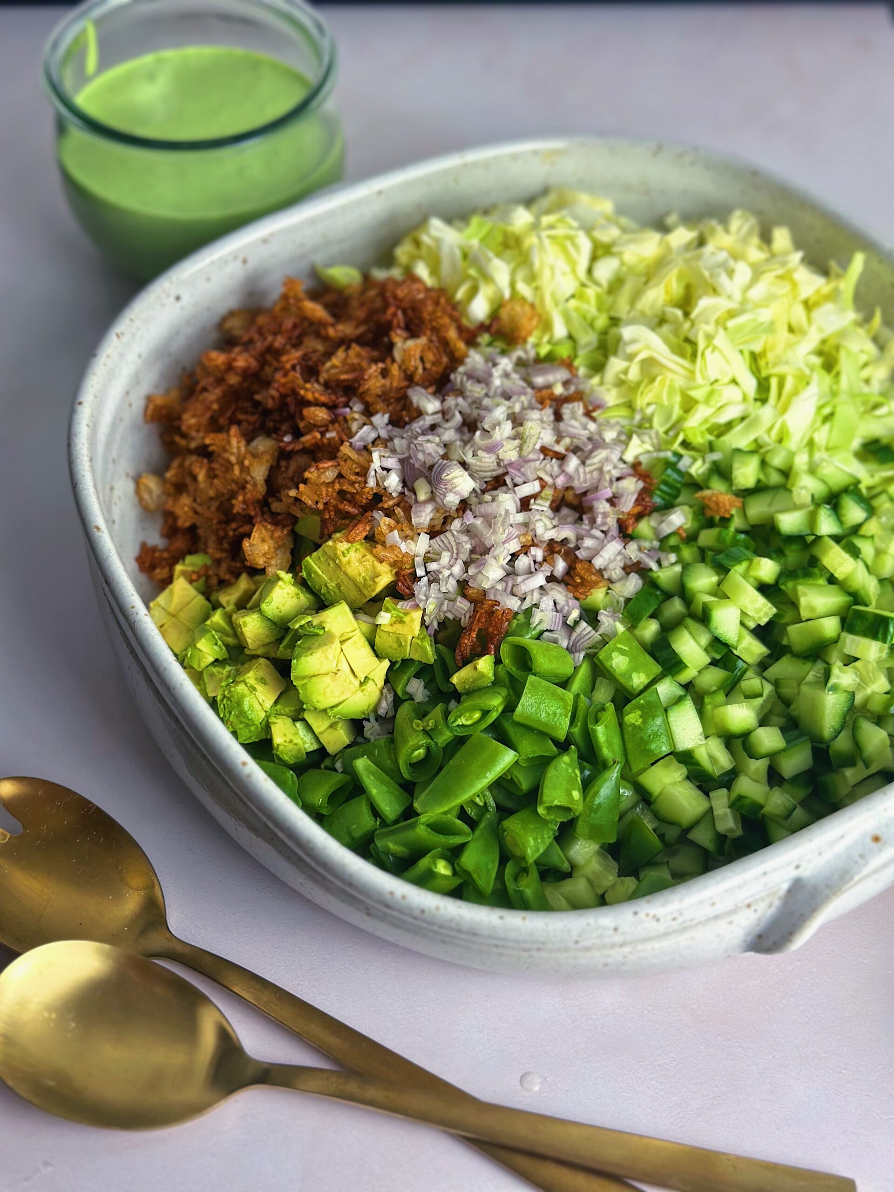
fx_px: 1653
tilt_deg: -51.4
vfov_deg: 39.7
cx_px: 447
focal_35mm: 48
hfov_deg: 30.3
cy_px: 596
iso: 100
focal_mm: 6.86
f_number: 1.78
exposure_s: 1/100
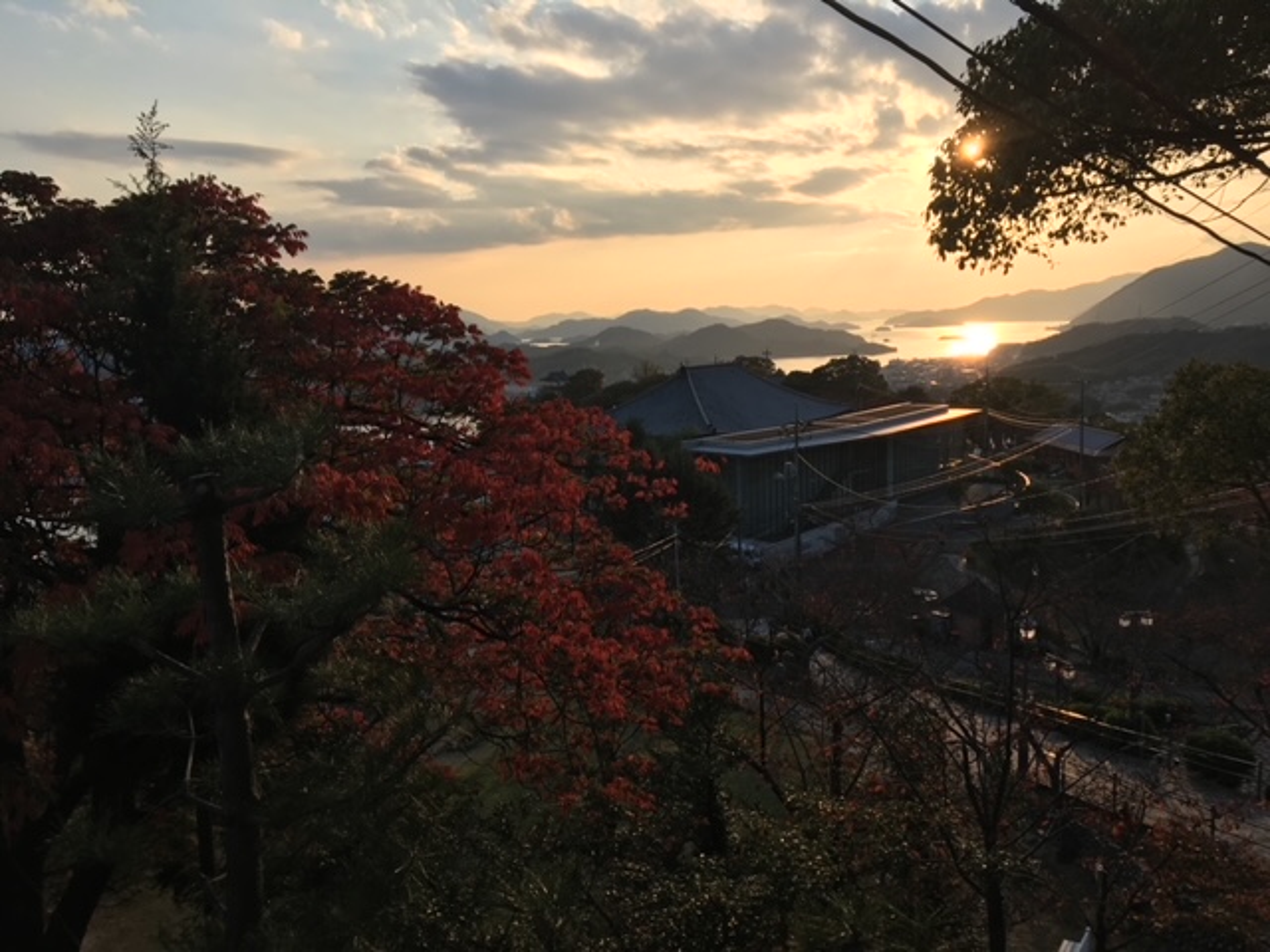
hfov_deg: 61.7
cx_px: 635
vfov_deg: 48.2
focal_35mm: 29
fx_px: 1064
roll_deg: +2.1
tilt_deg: -7.7
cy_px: 476
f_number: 2.2
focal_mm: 4.15
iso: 25
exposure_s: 1/1241
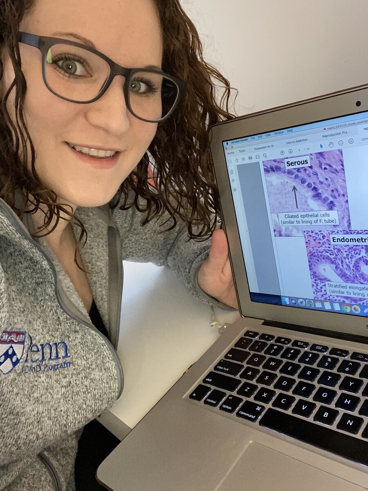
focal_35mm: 30
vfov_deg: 60.0
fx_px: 425
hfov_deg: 46.8
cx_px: 184
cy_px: 246
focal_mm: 2.71
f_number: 2.2
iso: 320
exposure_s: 1/30
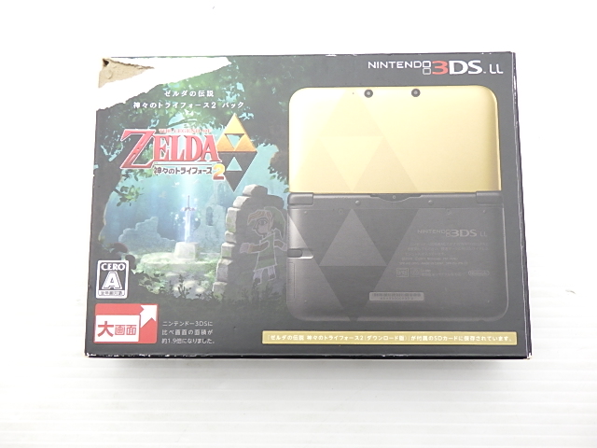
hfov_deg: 54.0
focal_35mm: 34
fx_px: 586
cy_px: 224
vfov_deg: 41.8
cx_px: 298
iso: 200
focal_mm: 6.1
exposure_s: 1/100
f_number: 3.8
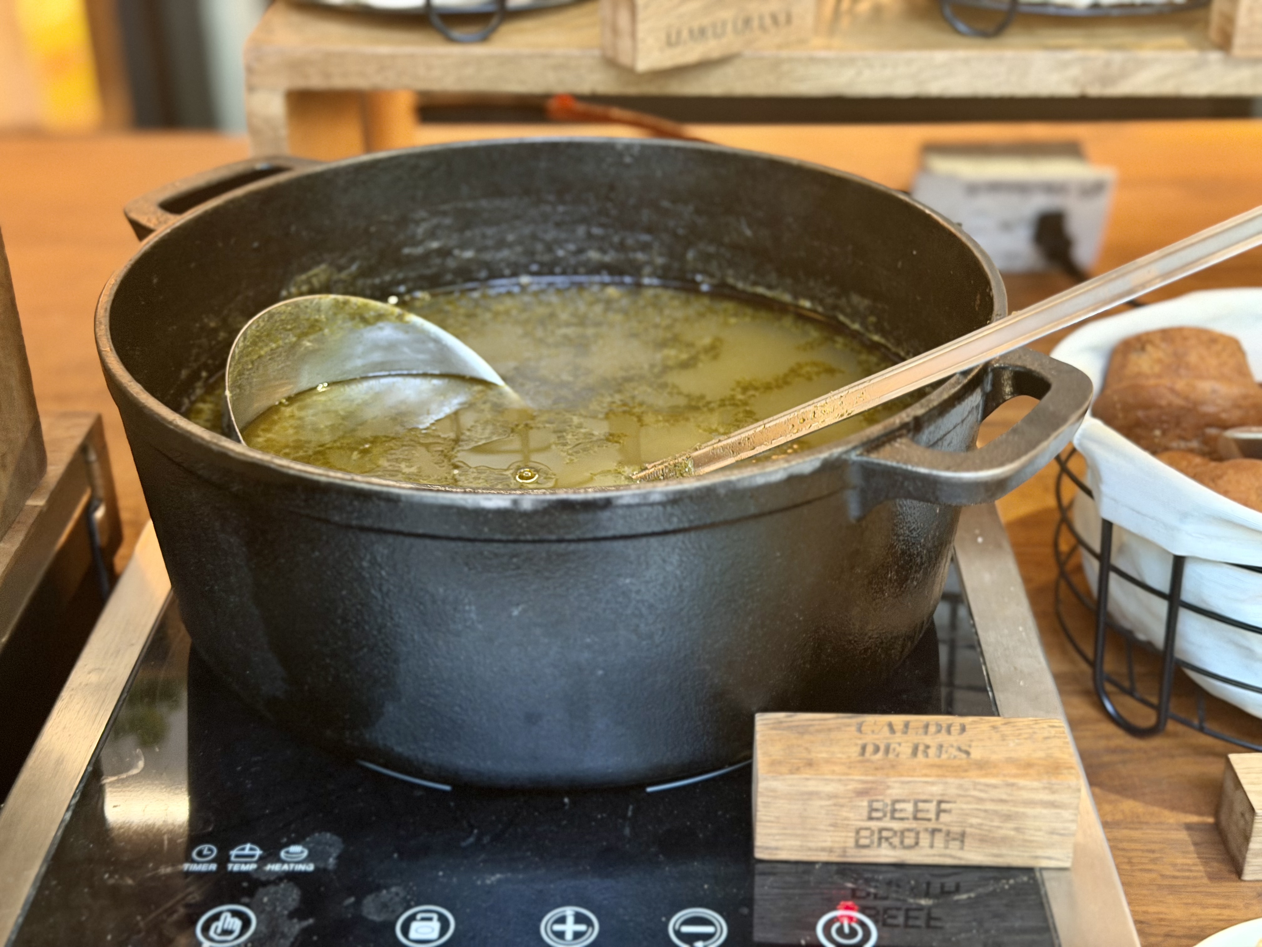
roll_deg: +0.7
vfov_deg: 30.3
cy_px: 474
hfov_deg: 39.7
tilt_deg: -28.6
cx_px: 631
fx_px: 1750
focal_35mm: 48
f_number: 1.78
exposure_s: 1/20
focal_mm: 6.76
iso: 640
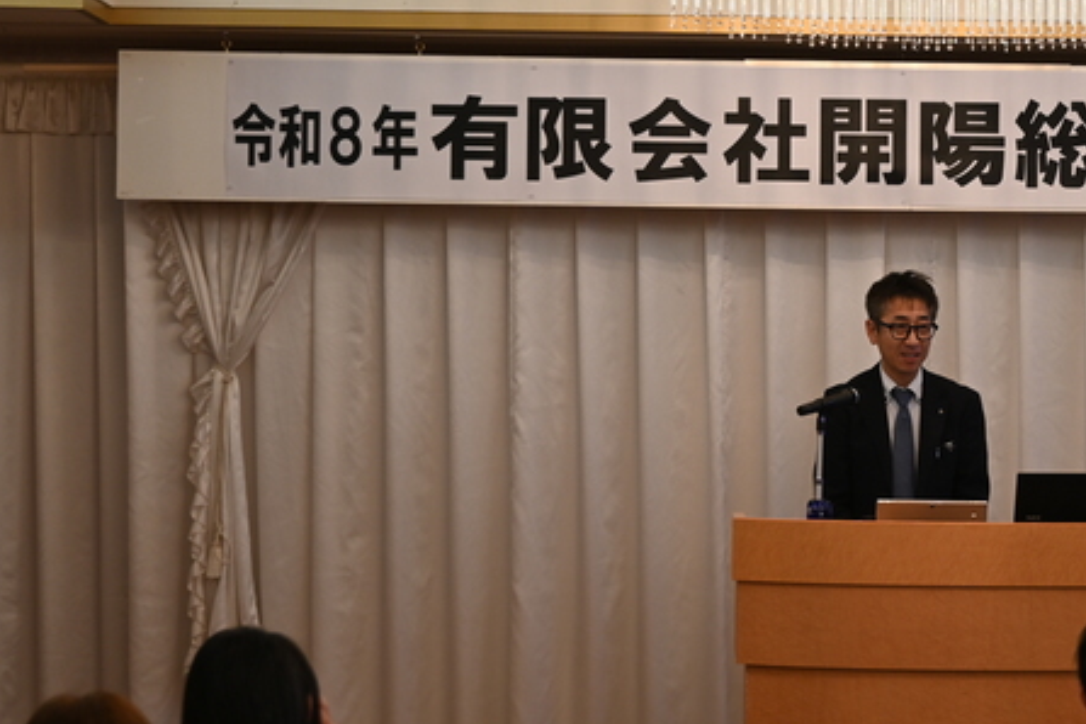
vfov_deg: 11.6
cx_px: 916
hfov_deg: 17.2
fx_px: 3559
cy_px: 344
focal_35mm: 118
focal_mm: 44
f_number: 3.5
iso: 220
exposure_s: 1/60
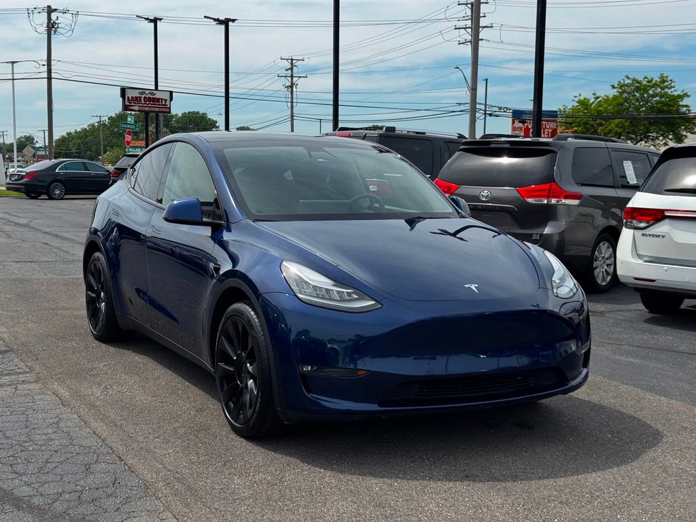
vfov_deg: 30.3
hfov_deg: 39.7
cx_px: 348
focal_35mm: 48
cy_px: 261
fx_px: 965
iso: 64
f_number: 1.78
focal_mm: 6.76
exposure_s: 1/4608
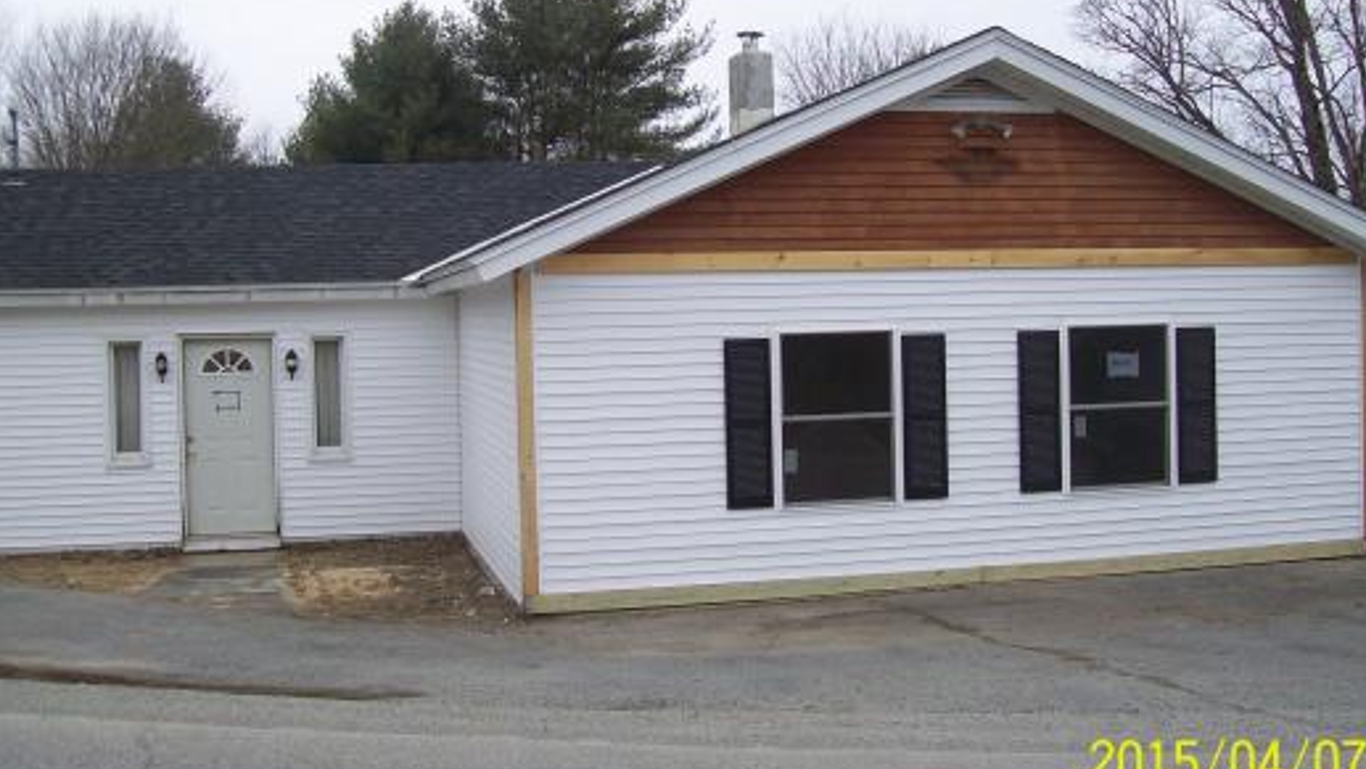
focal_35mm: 44
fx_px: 1594
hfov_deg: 46.4
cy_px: 325
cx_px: 679
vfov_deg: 27.1
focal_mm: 6
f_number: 2.7
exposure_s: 1/615
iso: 80
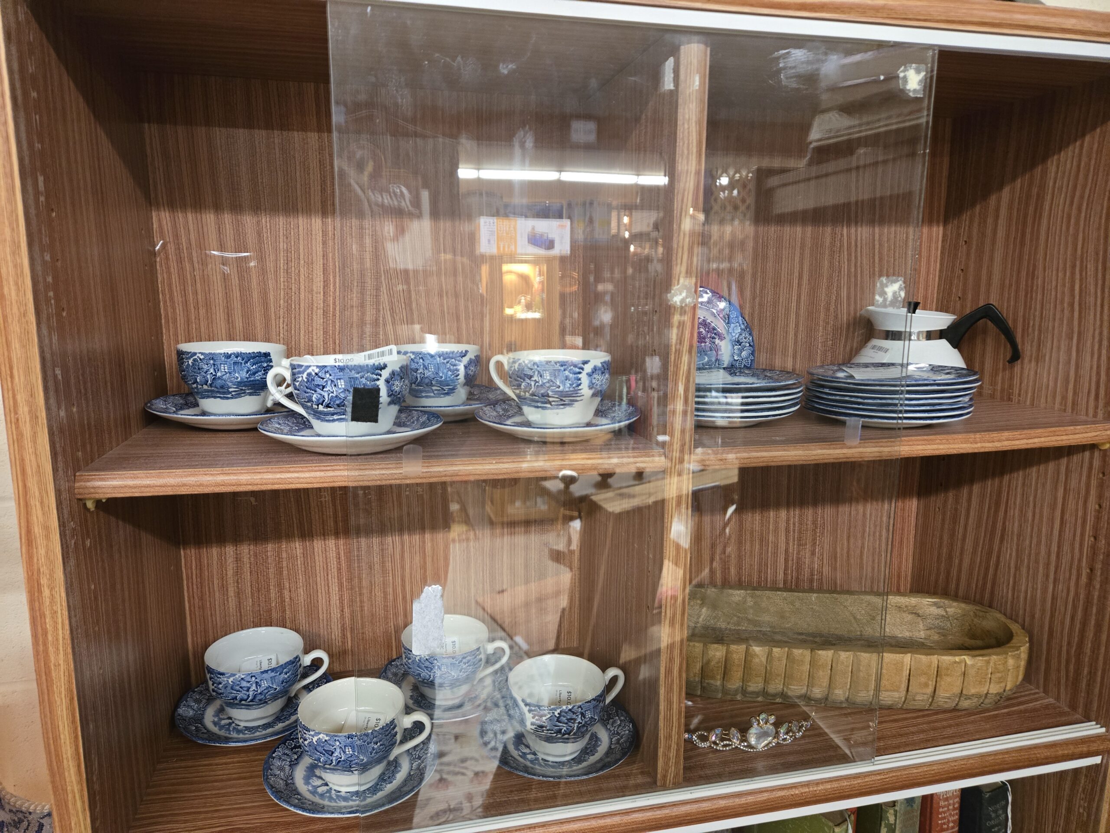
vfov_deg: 58.9
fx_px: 738
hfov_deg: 73.9
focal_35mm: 23
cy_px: 416
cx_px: 555
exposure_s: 1/60
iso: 640
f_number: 1.8
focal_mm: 5.4
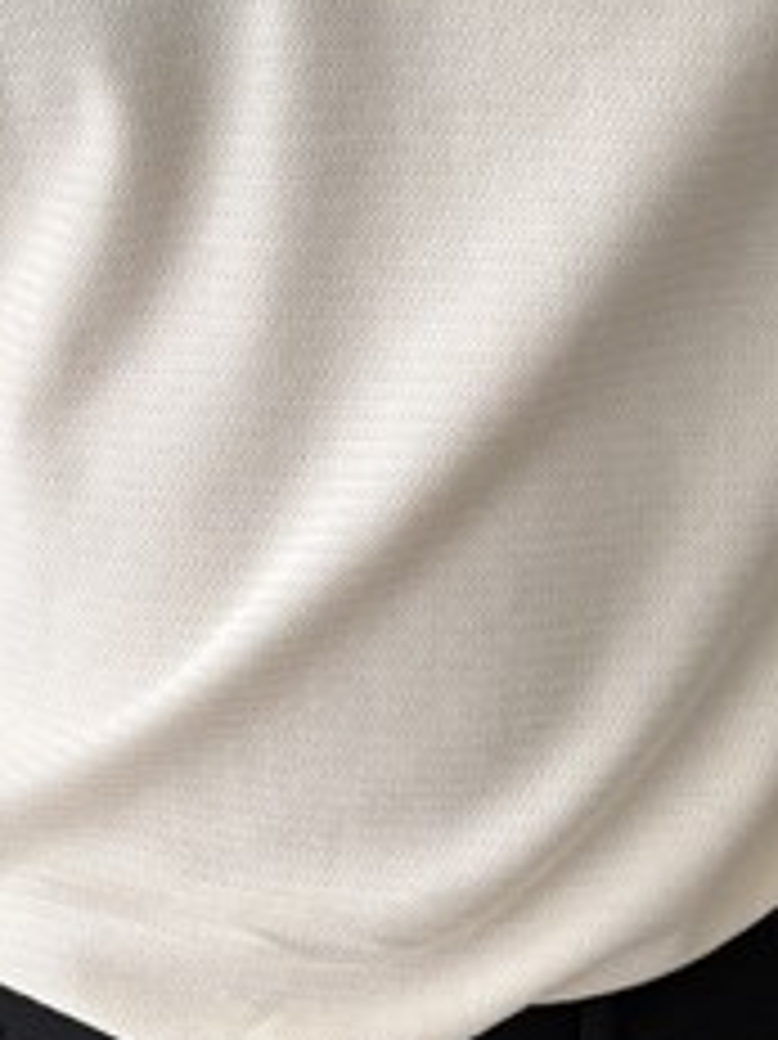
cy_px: 527
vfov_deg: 23.6
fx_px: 2490
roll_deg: -2.4
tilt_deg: -26.5
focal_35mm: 83
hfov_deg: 17.8
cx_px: 333
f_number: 1.78
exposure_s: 1/329
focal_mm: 6.76
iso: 80
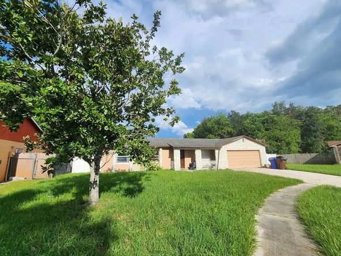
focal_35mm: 14
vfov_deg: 85.7
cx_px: 171
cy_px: 124
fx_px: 138
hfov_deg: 102.0
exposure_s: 1/2524
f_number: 2.2
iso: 50
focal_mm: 2.2
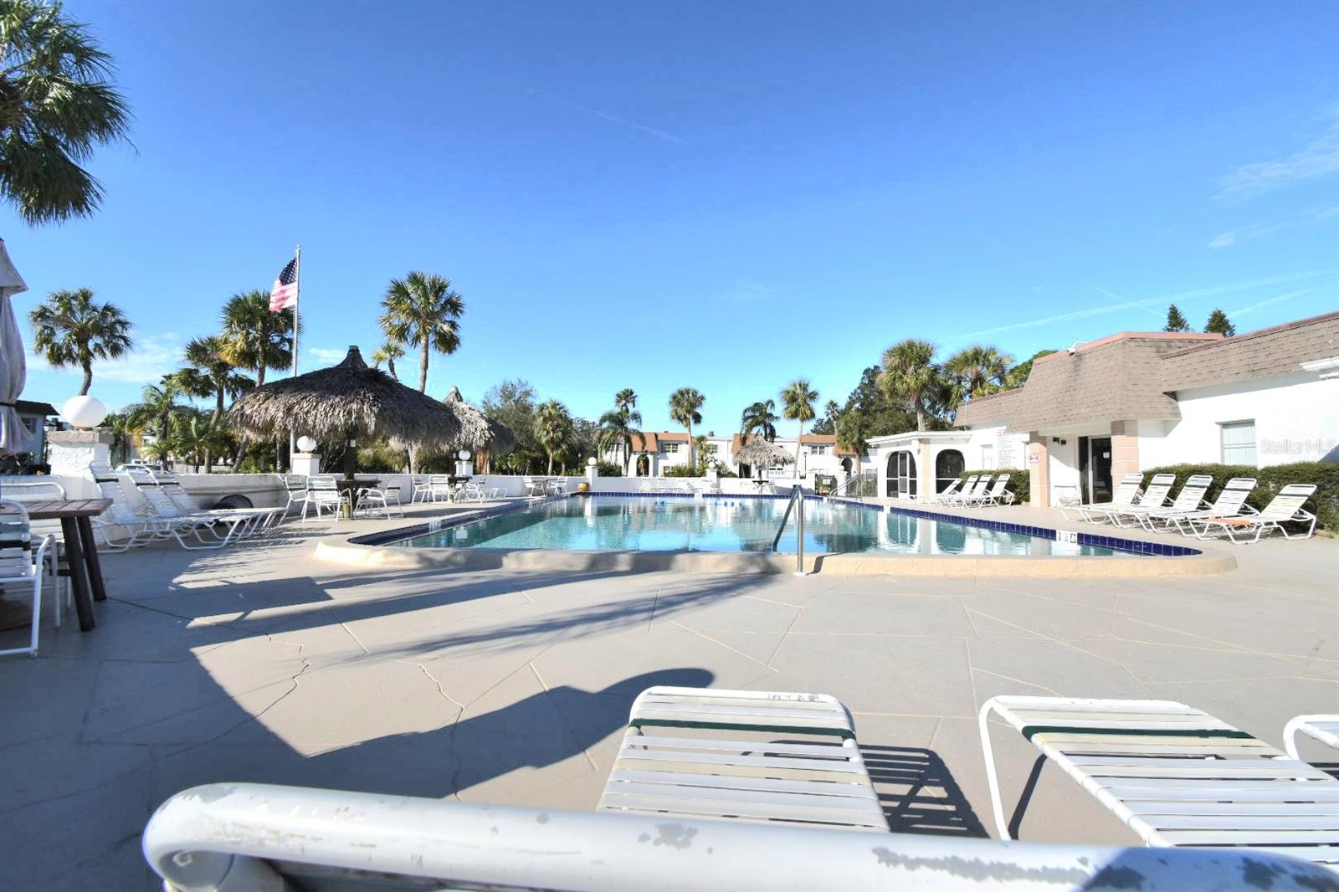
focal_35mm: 15
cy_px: 446
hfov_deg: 100.4
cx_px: 670
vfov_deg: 77.3
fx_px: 558
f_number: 11
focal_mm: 10
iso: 200
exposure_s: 1/500
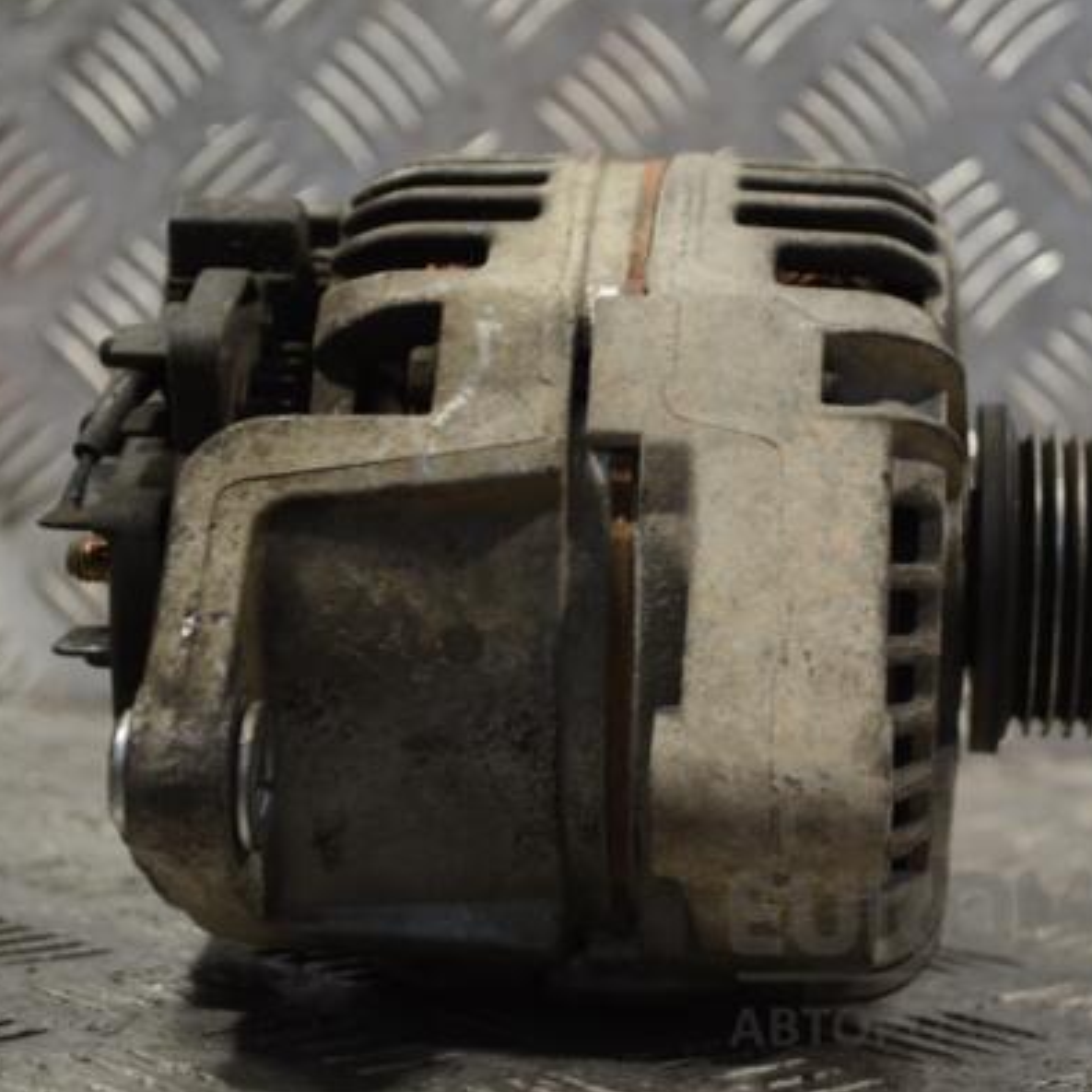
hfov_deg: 18.7
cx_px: 677
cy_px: 545
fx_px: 3319
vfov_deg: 18.7
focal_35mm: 93
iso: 200
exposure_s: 1/30
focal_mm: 48
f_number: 5.3
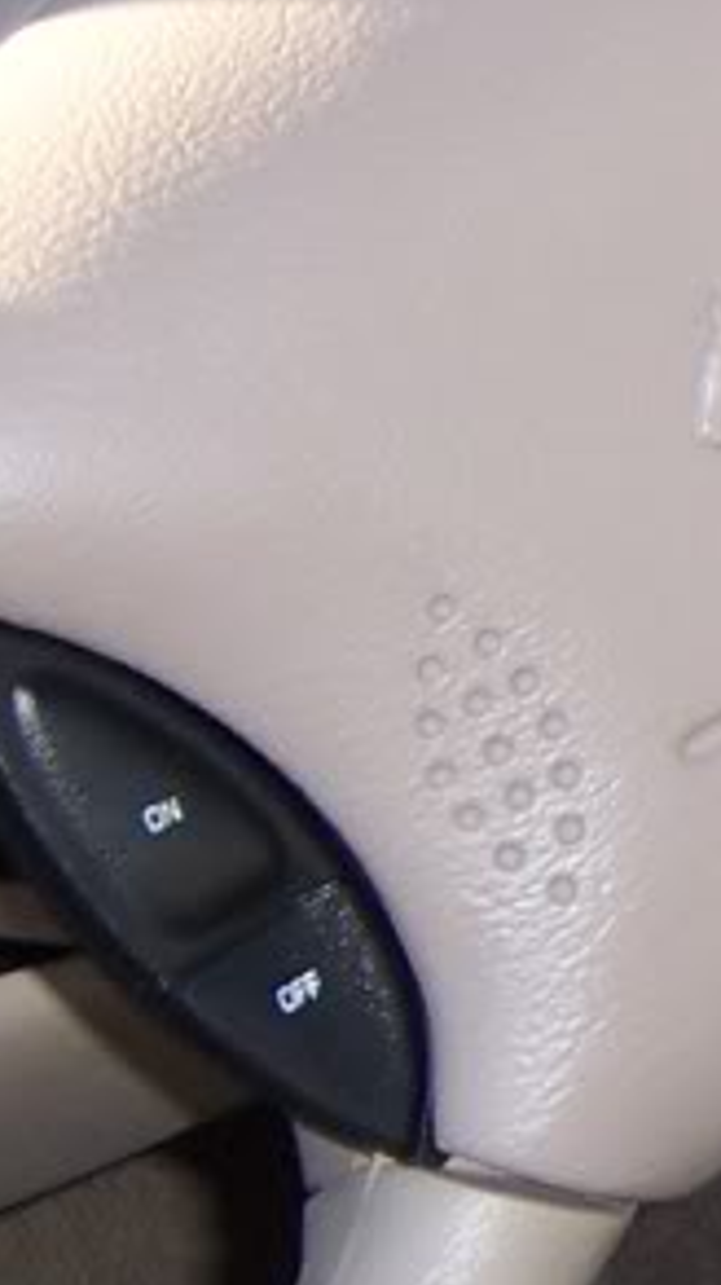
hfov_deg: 4.1
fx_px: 9664
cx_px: 2519
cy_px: 488
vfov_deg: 7.6
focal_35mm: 284
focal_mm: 11
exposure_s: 1/60
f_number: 4
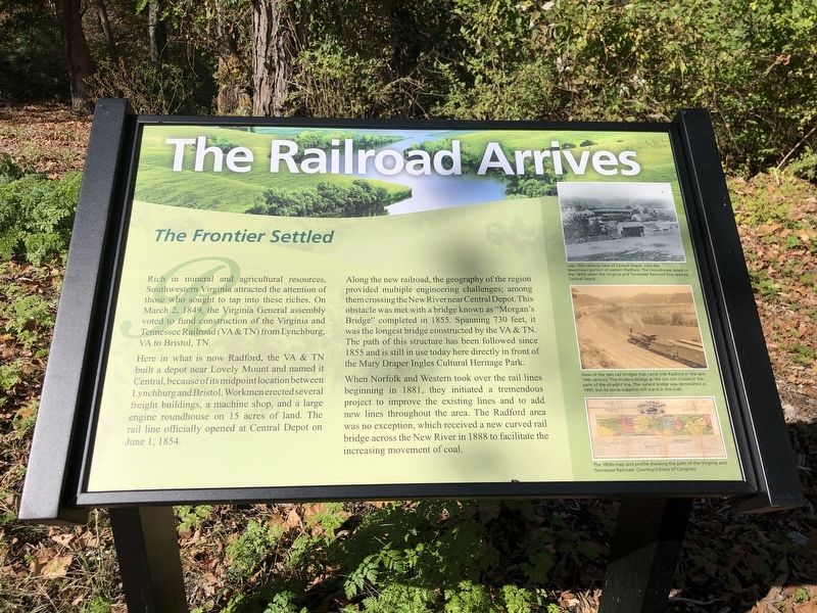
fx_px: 661
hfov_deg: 63.4
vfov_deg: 49.7
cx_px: 408
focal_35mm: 28
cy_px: 306
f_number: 1.8
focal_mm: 4
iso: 25
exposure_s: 1/4049
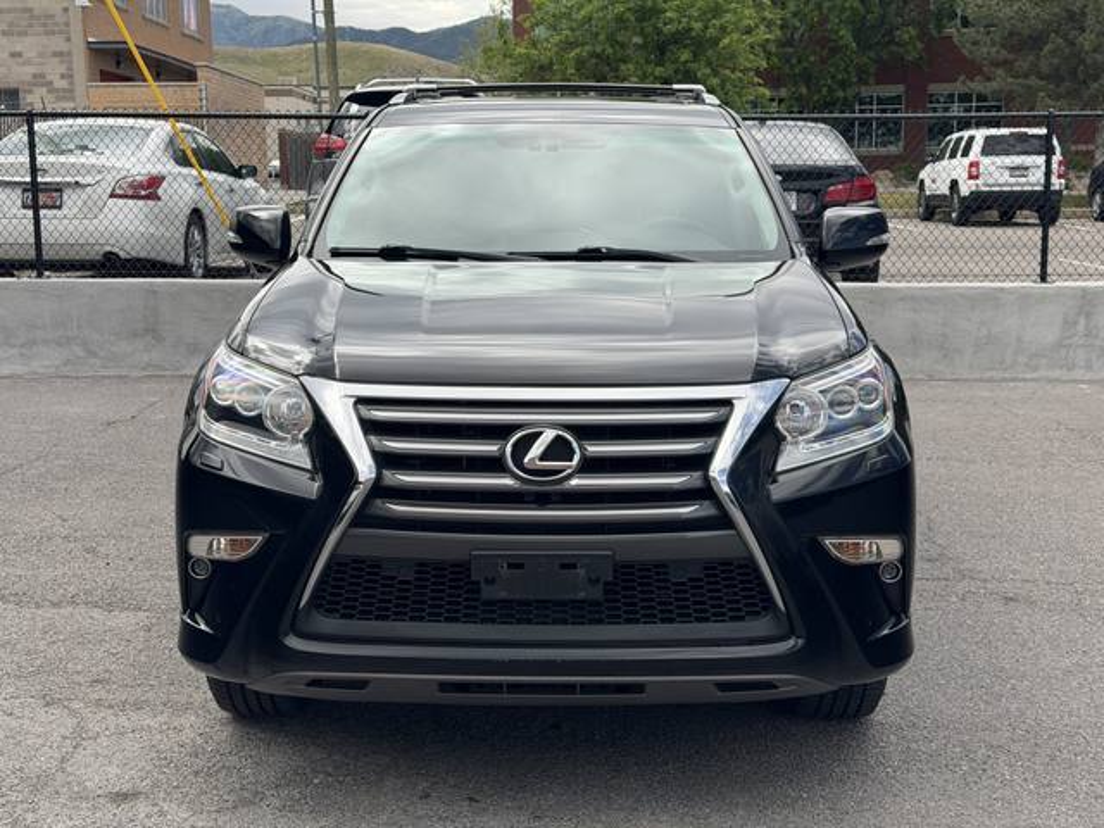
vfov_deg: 30.3
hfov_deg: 39.7
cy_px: 414
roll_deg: +1.1
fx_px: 1531
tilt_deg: -8.0
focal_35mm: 48
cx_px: 552
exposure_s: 1/1285
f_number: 1.78
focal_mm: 6.76
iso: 64
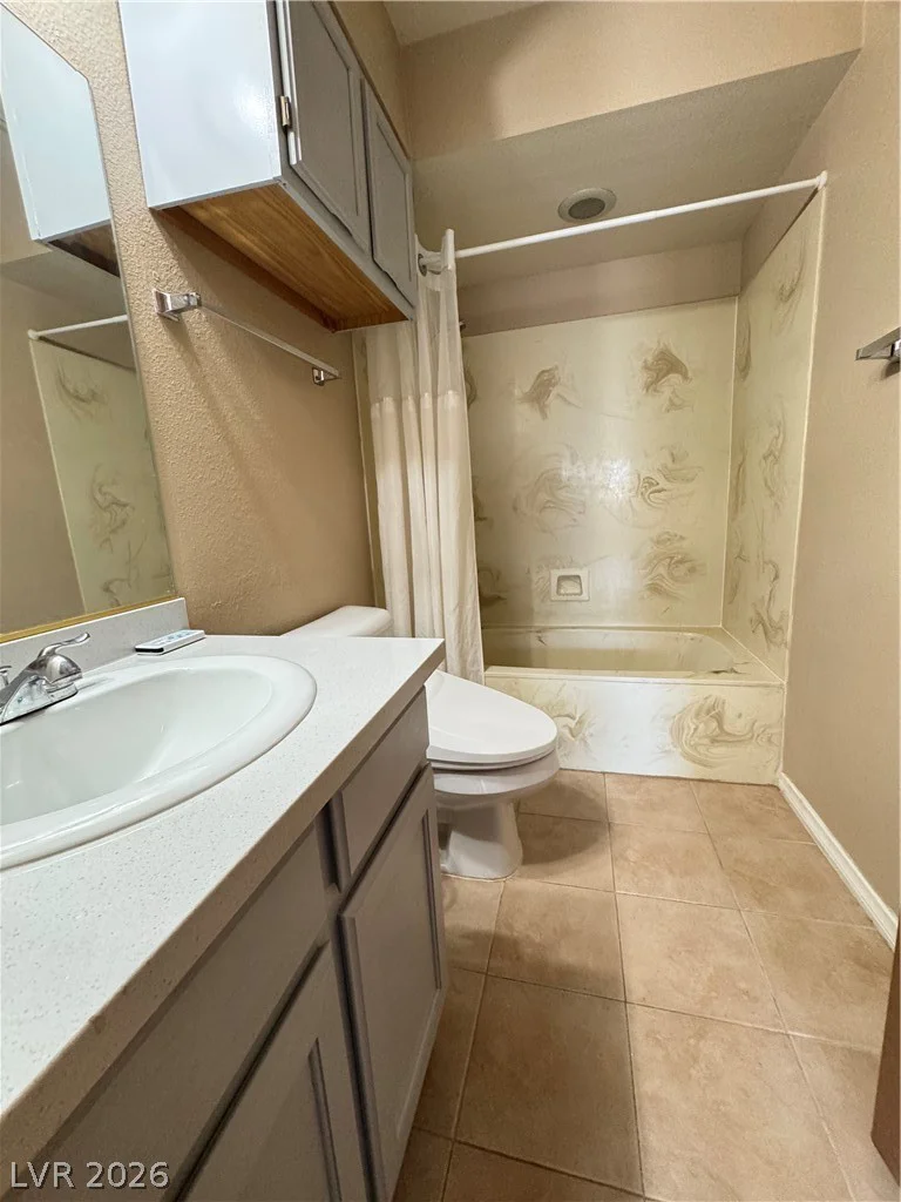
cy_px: 601
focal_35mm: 14
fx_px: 486
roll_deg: +2.9
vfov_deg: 102.1
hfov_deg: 85.7
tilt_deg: -11.1
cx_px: 450
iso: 500
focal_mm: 2.22
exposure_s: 1/60
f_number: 2.2
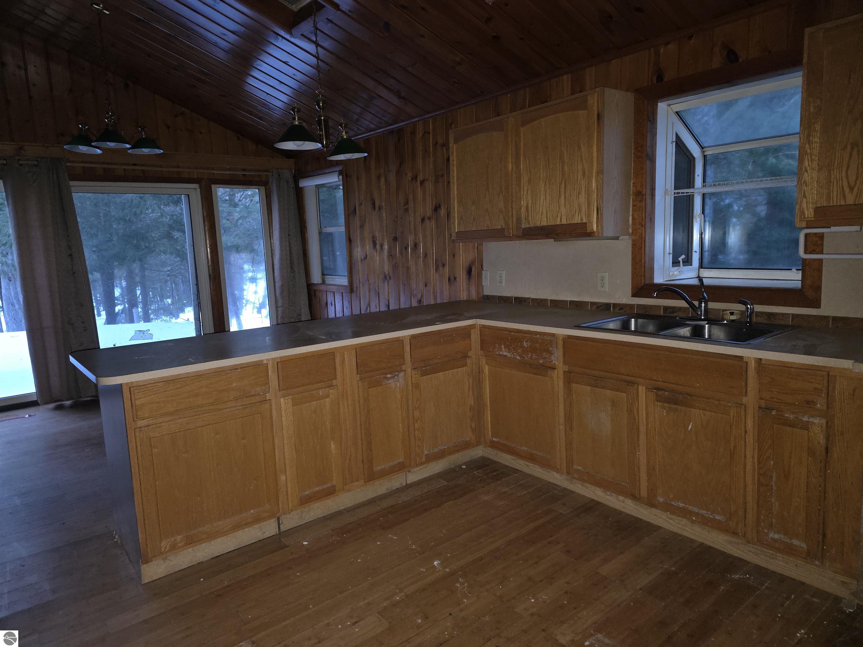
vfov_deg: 58.9
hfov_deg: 73.9
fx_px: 573
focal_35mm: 23
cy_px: 324
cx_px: 432
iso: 400
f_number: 1.7
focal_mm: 6.3
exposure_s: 1/12
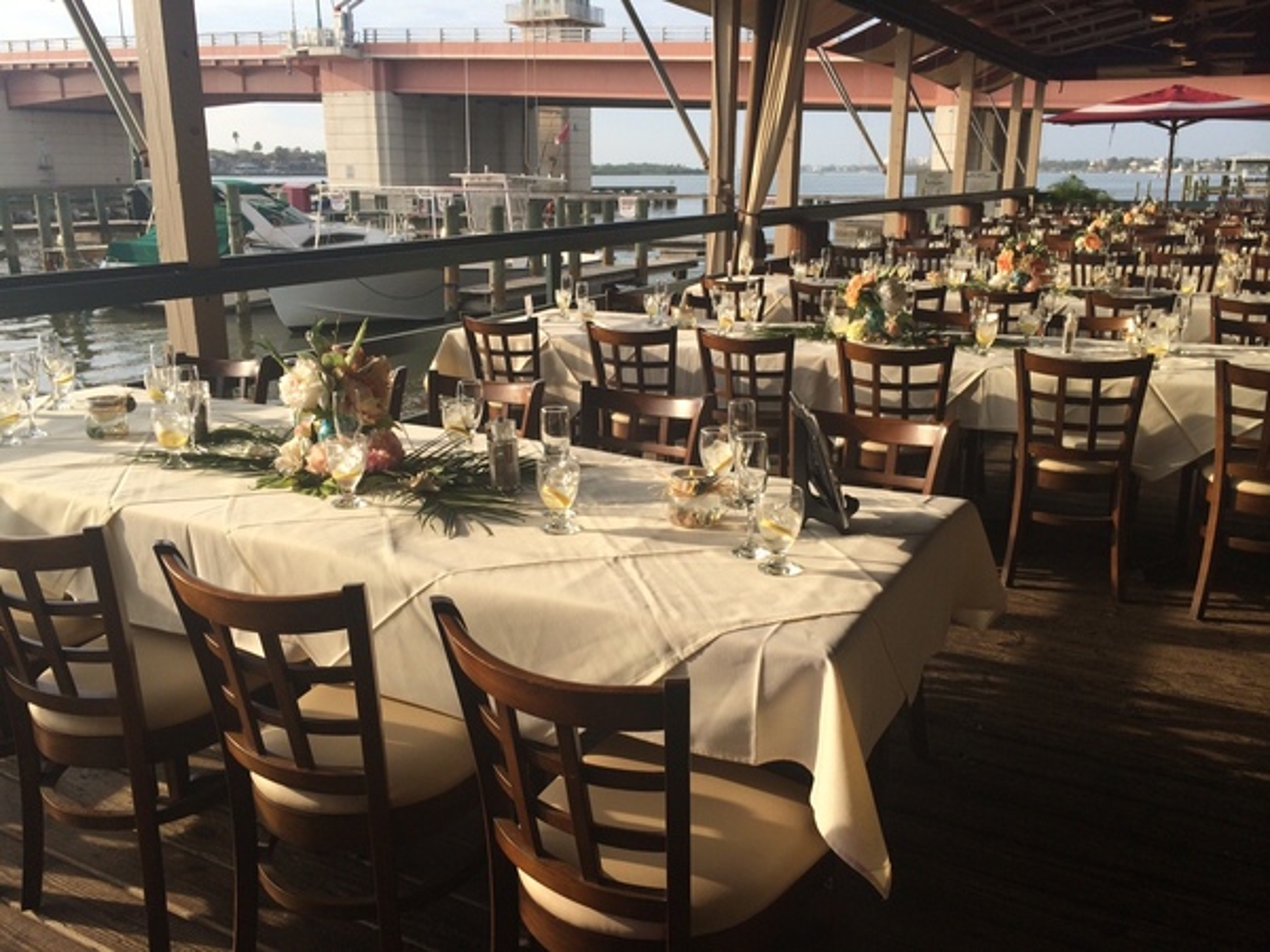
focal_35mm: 30
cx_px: 635
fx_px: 1101
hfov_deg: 60.0
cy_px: 476
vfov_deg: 46.8
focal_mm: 4.12
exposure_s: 1/1208
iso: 32
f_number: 2.2
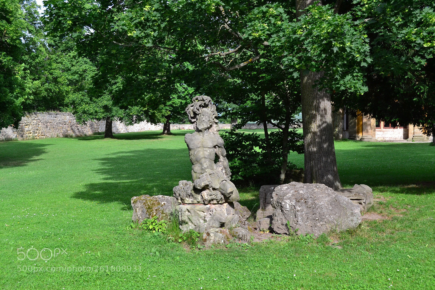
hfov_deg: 38.9
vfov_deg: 26.5
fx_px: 616
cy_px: 145
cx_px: 218
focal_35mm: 51
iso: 800
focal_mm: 34
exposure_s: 1/640
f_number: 7.1
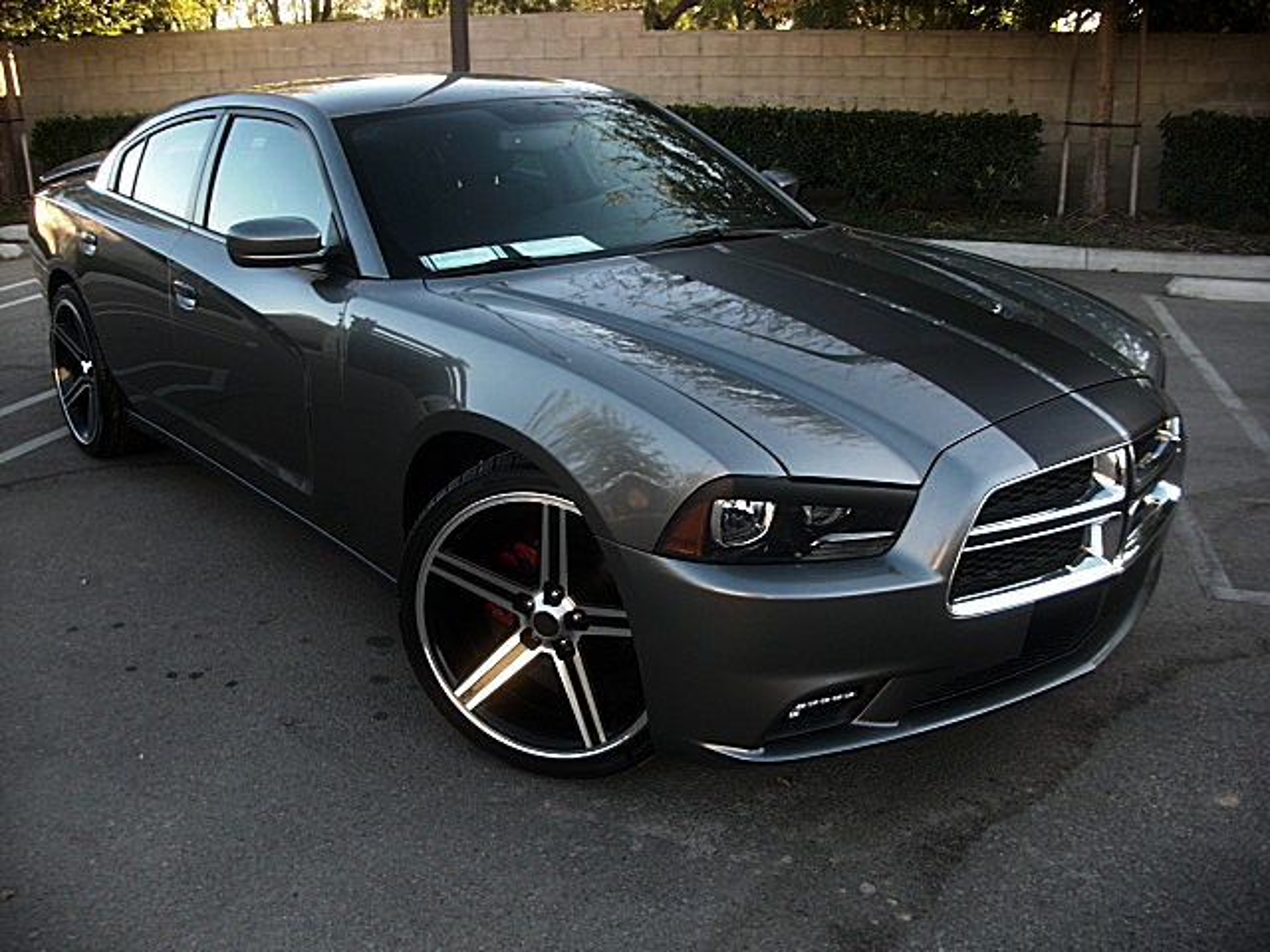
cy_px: 476
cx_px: 635
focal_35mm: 36
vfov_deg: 39.7
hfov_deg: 51.4
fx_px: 1321
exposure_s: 1/60
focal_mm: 6.3
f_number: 2.8
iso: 50
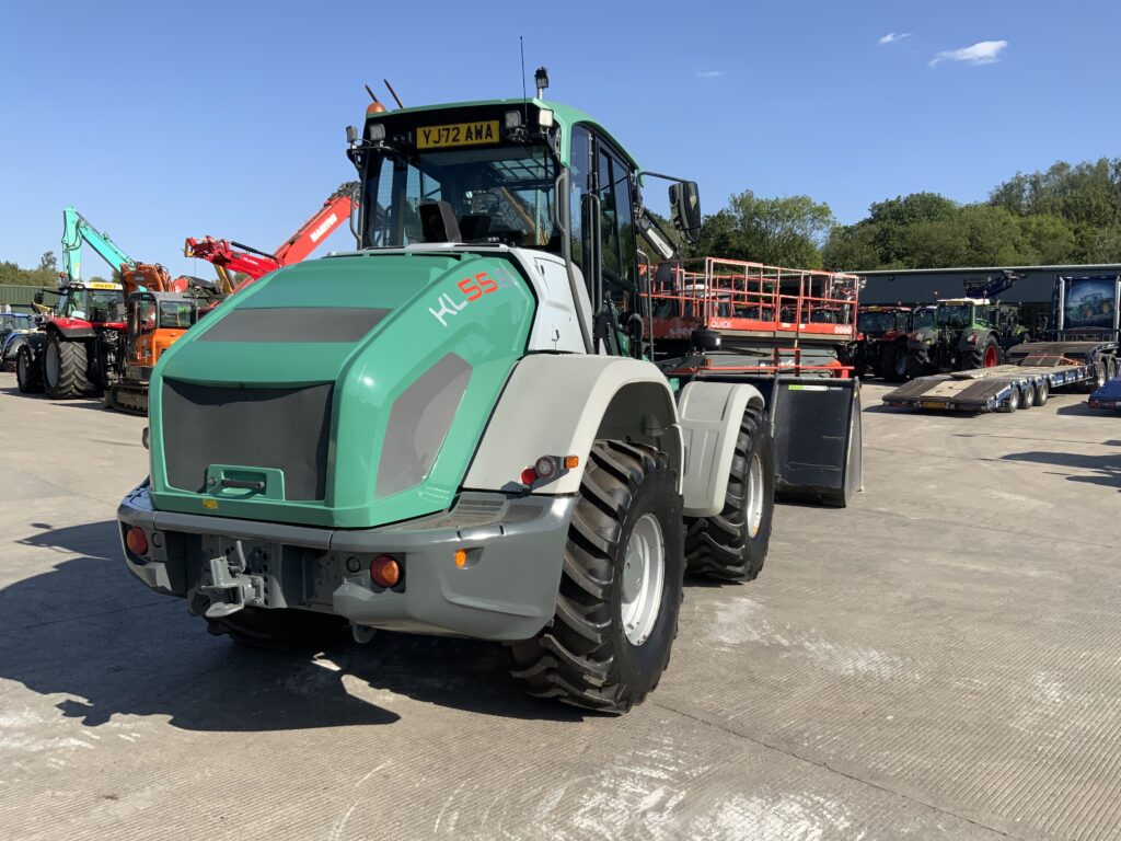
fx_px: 939
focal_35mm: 29
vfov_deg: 48.2
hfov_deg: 61.7
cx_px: 560
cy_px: 420
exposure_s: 1/1577
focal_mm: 3
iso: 16
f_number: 1.8
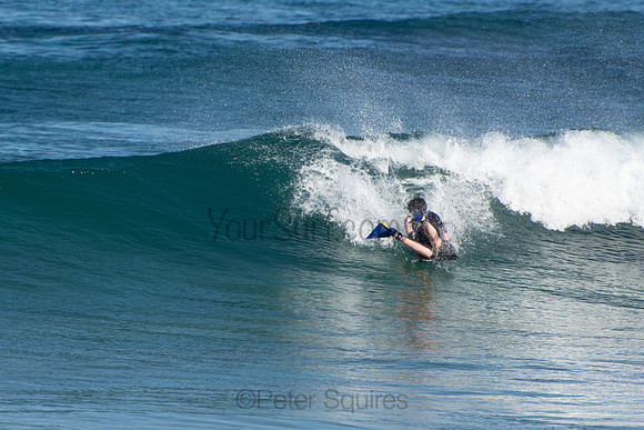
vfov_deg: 2.3
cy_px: 215
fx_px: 10735
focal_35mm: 600
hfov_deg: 3.4
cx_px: 322
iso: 250
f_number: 5.6
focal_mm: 400
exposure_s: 1/1250
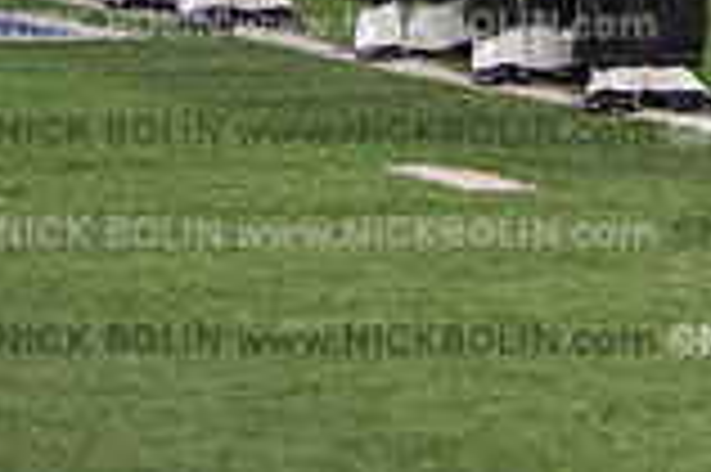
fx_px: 9766
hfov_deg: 4.2
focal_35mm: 495
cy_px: -391
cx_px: 1012
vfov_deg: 2.8
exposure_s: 1/200
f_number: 2.8
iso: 2500
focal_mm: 135
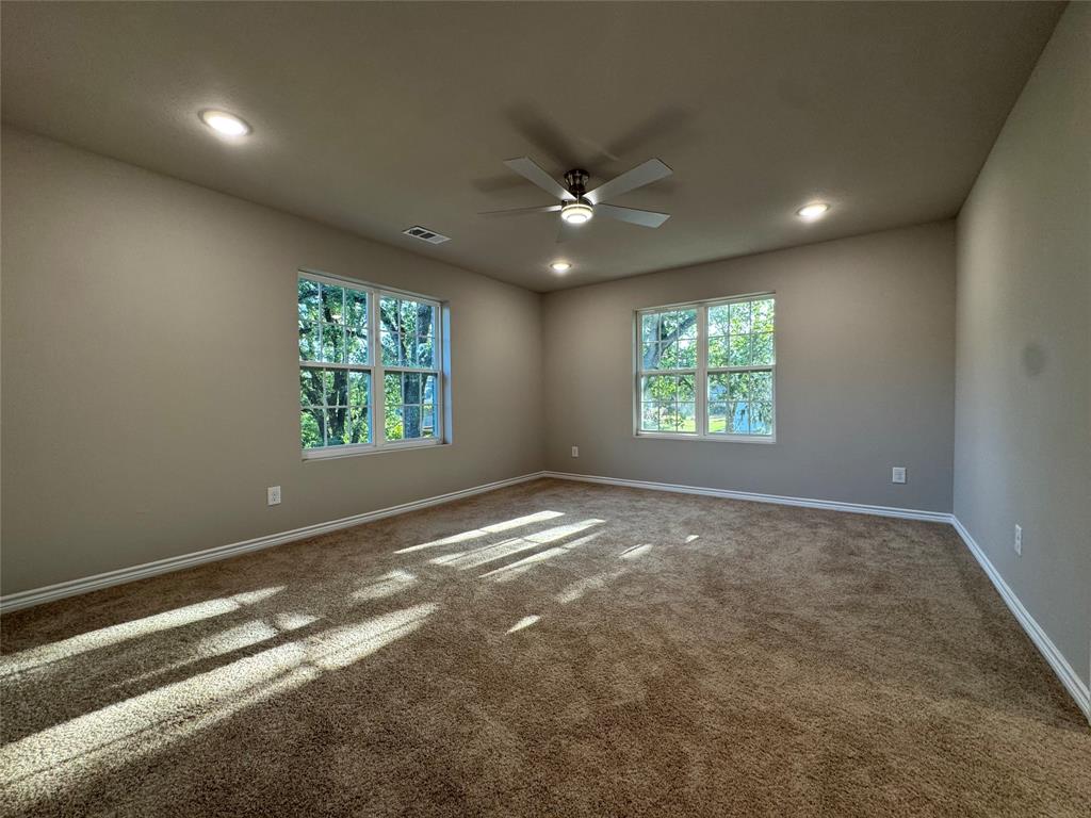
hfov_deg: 102.1
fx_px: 441
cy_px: 409
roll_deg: +1.0
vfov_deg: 85.7
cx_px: 546
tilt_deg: -2.2
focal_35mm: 14
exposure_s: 1/120
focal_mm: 2.22
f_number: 2.2
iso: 160
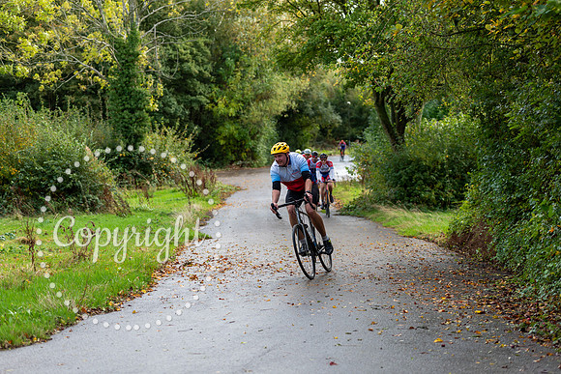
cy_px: 187
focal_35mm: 70
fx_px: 1091
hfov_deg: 28.8
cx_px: 280
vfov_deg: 19.5
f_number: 3.2
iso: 200
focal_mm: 70
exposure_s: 1/400
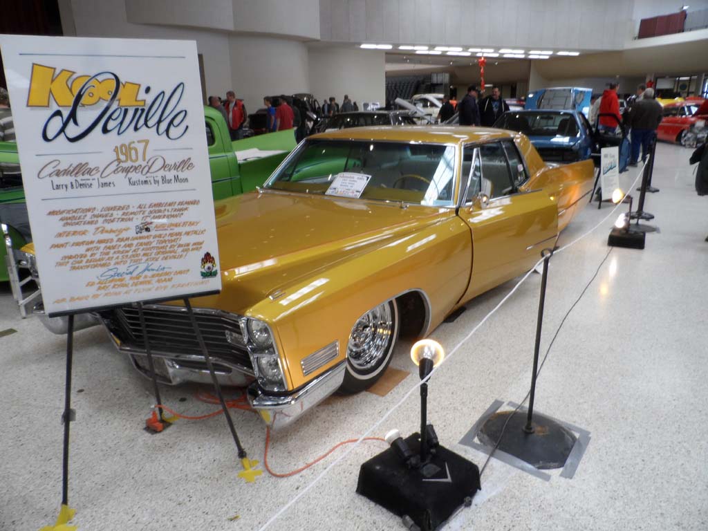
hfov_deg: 71.6
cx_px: 354
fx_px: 491
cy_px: 266
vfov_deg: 56.8
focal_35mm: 24
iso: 100
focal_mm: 4
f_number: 3.2
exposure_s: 1/30
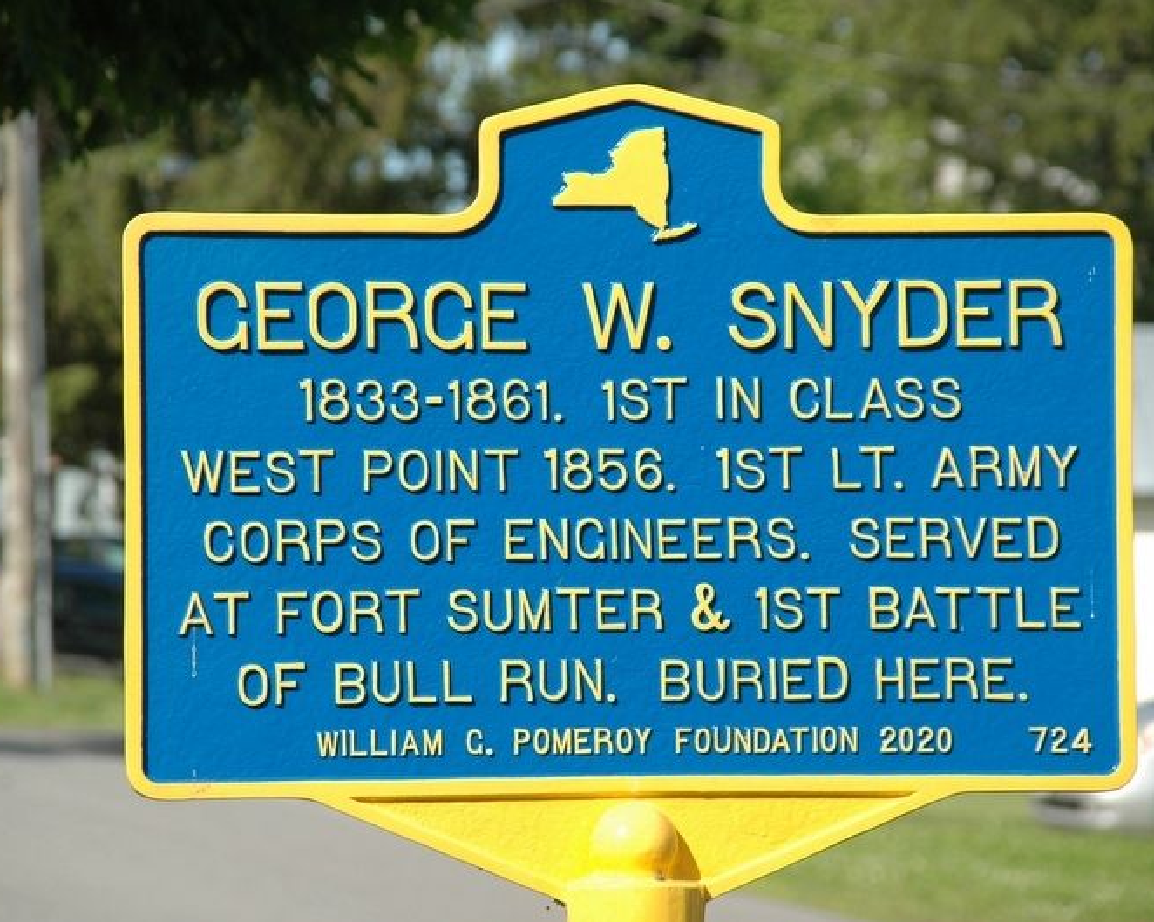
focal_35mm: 213
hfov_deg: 9.1
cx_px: 561
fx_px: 7257
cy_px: 462
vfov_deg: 7.3
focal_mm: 125
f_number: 6.3
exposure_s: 1/500
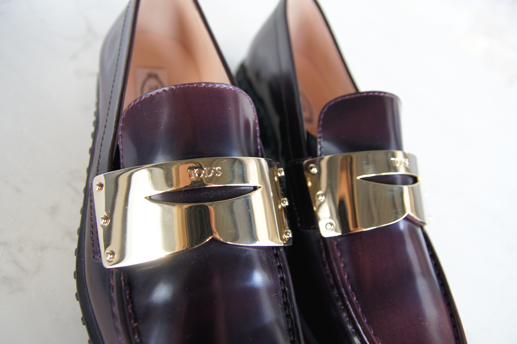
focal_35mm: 27
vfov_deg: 47.9
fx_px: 388
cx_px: 258
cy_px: 172
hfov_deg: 67.4
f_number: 3.2
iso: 200
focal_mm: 18
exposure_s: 1/40
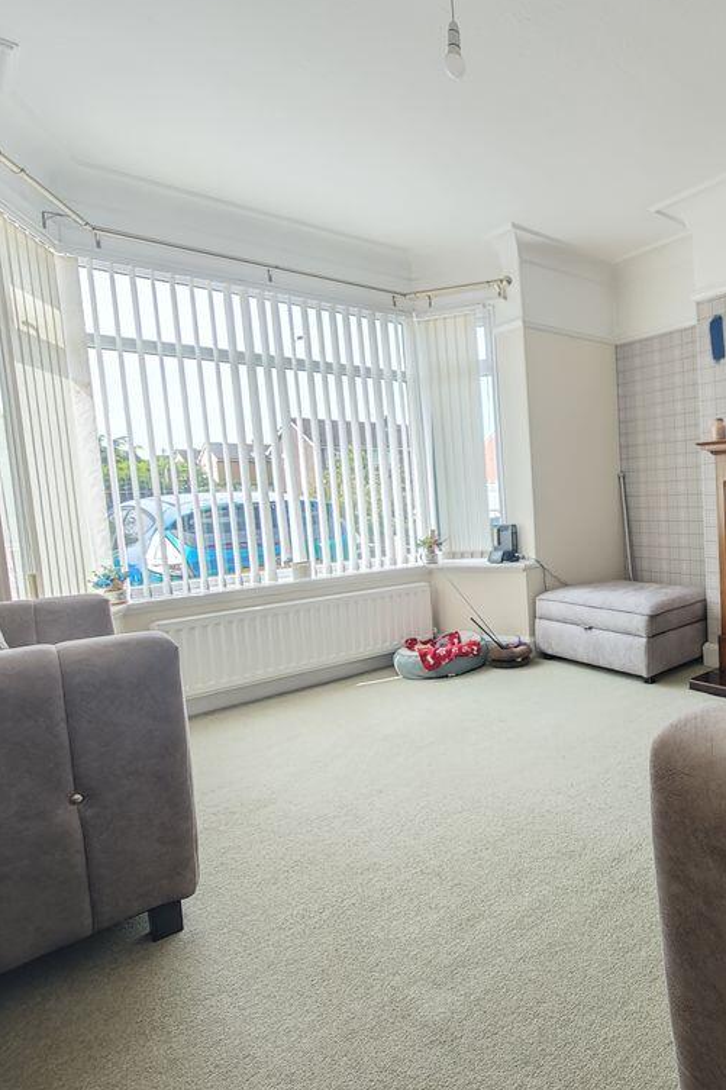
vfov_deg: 93.3
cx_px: 669
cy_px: 535
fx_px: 514
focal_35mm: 17
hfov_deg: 58.7
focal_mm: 2.03
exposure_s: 1/73.5
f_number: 1.8
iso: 100
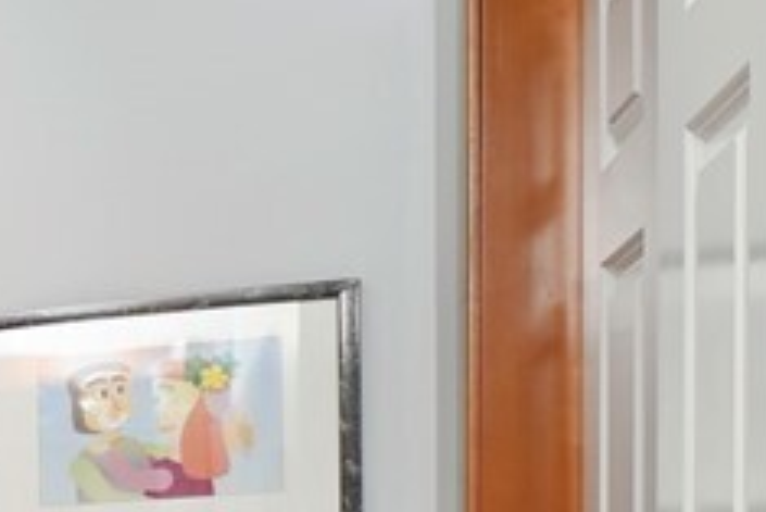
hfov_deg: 11.1
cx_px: -1587
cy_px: 792
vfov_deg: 12.8
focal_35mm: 101
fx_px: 2150
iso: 125
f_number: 7.1
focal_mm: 14
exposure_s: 1/30
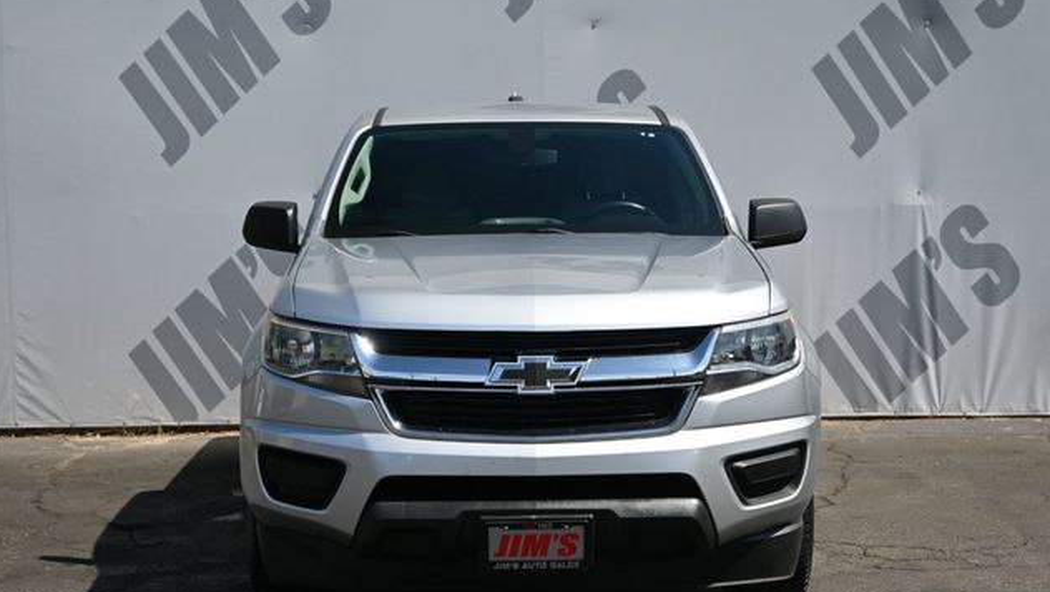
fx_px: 1992
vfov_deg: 16.9
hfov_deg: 29.5
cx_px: 522
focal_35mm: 72
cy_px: 344
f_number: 6.3
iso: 100
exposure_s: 1/320
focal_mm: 45
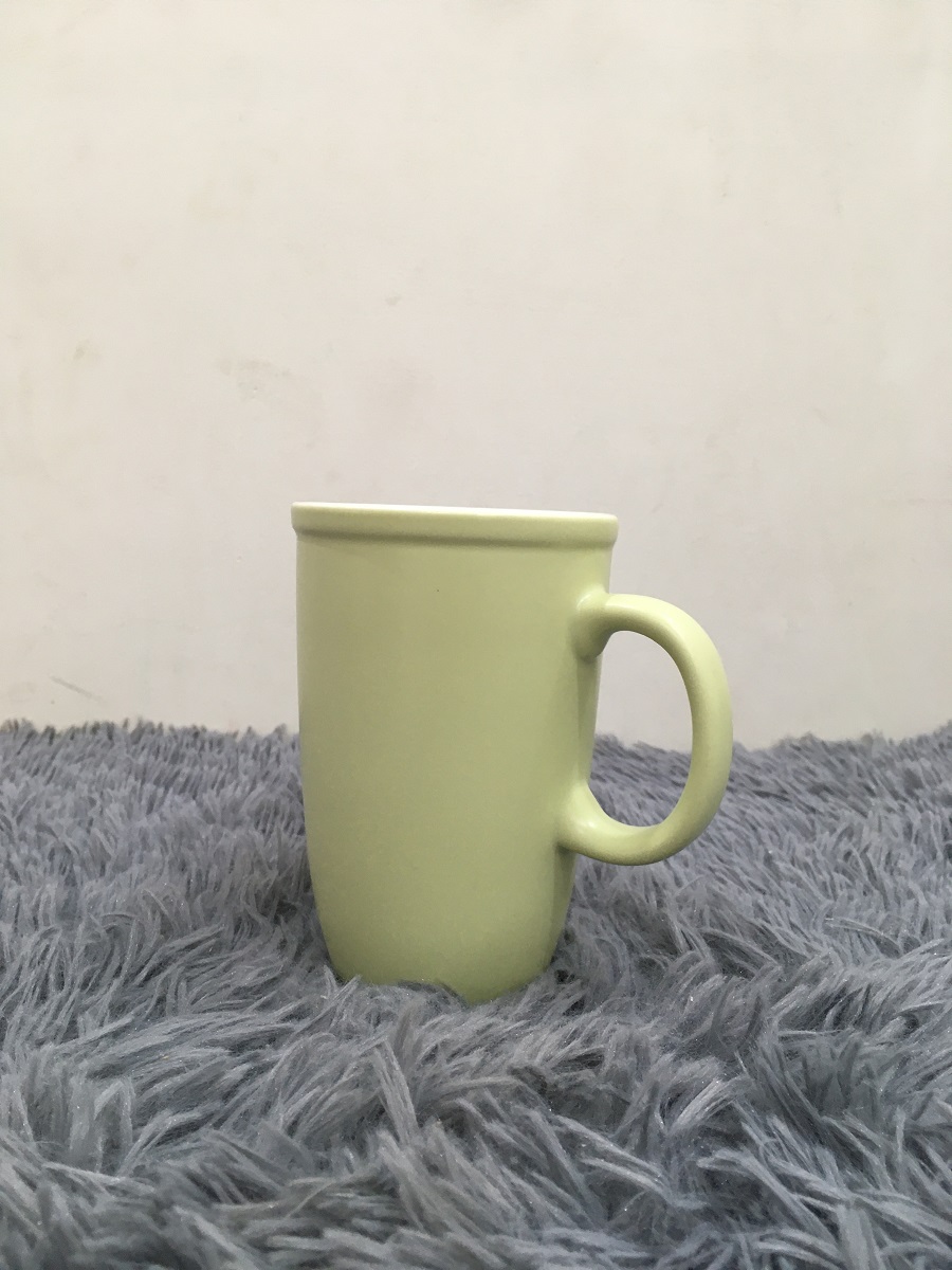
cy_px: 635
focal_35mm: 29
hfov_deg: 48.2
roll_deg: -0.7
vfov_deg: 61.7
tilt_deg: -8.2
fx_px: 1063
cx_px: 476
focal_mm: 4.15
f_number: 2.2
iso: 80
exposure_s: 1/33
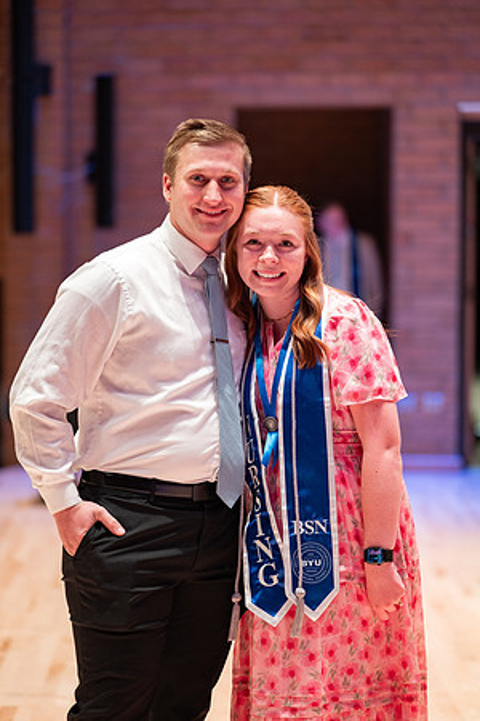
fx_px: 2500
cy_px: 360
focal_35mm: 125
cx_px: 240
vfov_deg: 16.4
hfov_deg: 11.0
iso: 1000
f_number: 2.8
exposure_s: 1/200
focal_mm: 125
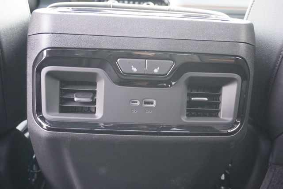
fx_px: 342
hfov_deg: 44.9
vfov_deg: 30.9
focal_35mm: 44
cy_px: 94
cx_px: 142
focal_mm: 29
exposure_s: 1/160
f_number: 4.5
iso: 5000
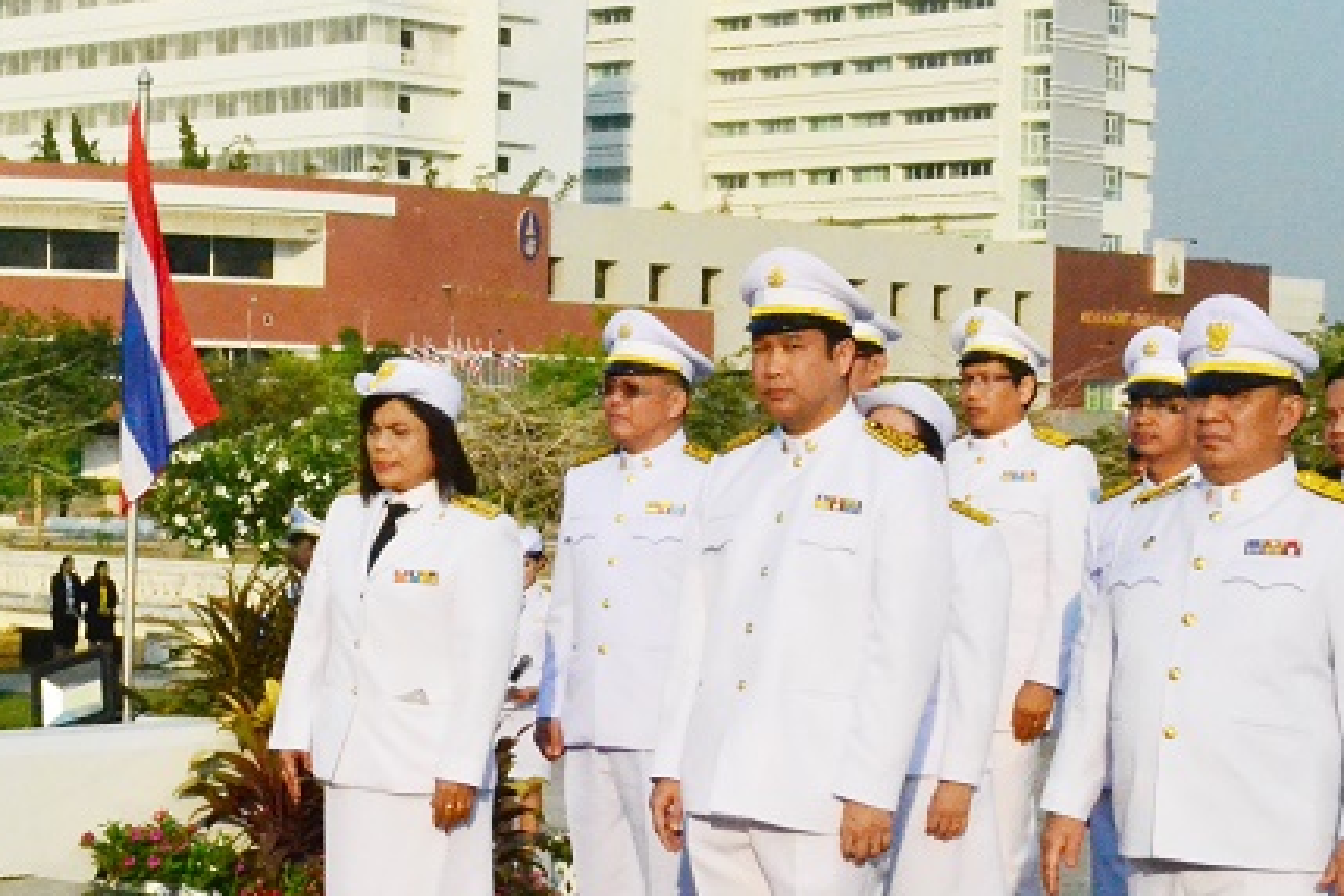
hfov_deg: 21.3
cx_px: 357
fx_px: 3546
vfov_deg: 14.3
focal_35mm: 95
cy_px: 716
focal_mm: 34
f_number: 20
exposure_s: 1/1600
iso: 6400
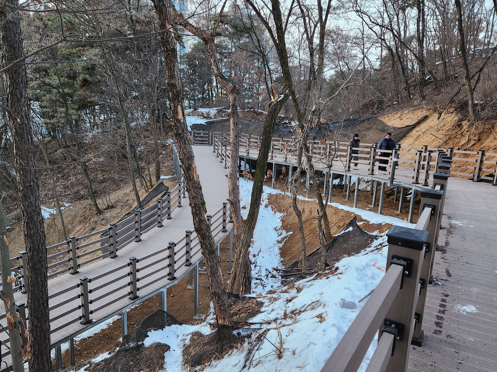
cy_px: 187
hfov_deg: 63.4
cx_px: 243
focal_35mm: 28
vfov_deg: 49.7
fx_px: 402
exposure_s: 1/120
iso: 400
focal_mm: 5.4
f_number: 1.8
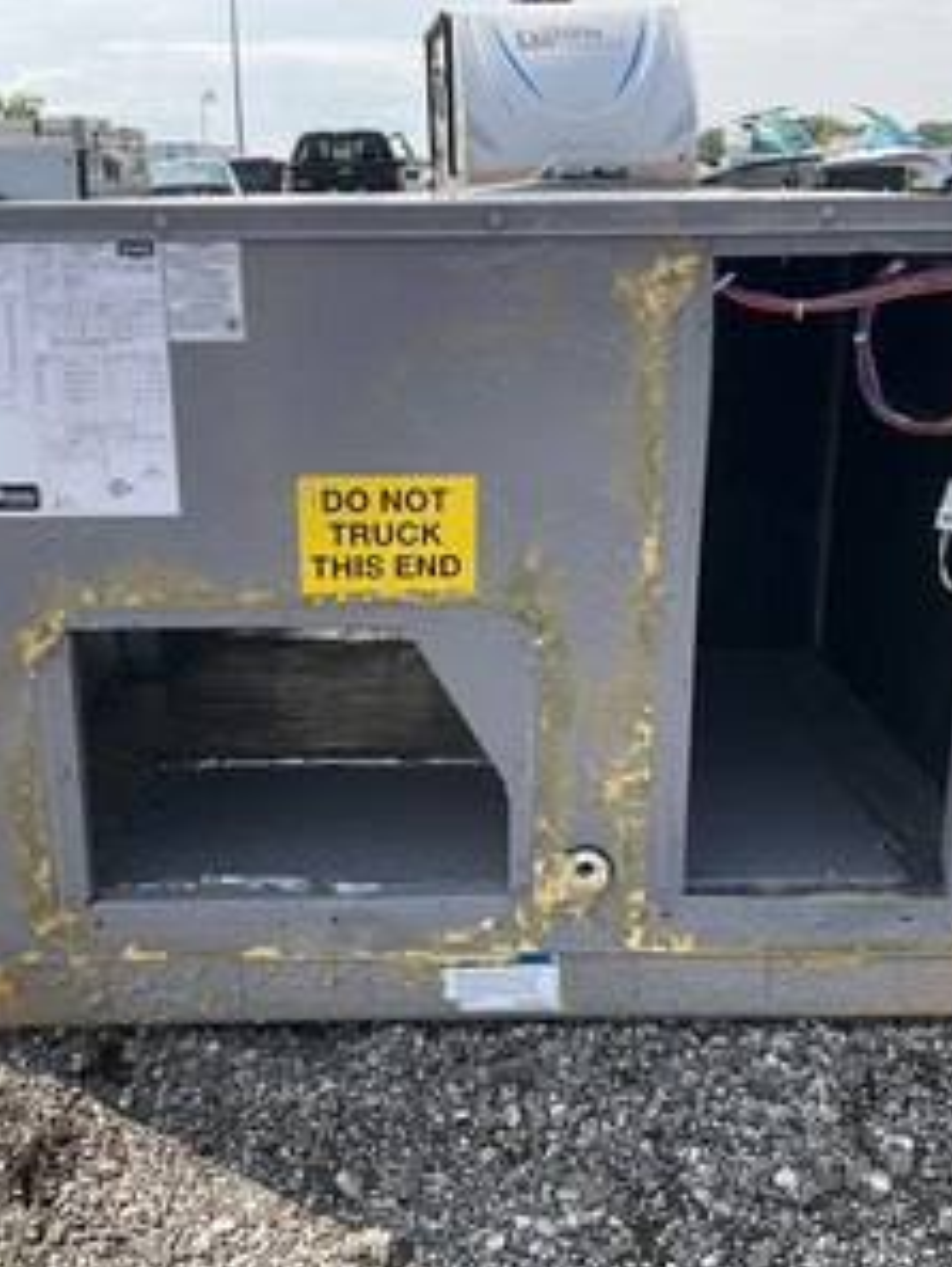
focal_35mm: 39
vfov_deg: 47.8
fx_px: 1429
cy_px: 636
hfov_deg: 36.8
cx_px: 440
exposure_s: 1/855
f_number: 1.8
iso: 25
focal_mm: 3
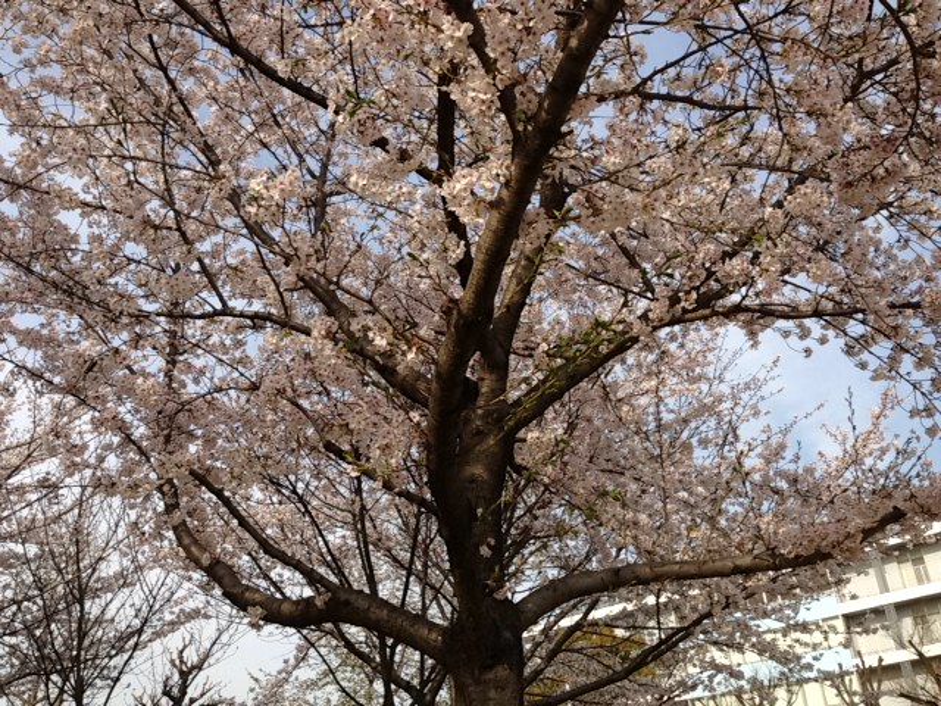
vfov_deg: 42.9
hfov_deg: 55.4
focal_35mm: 33
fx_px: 897
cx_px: 470
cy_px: 353
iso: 50
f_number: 2.4
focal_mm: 4.13
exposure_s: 1/1178
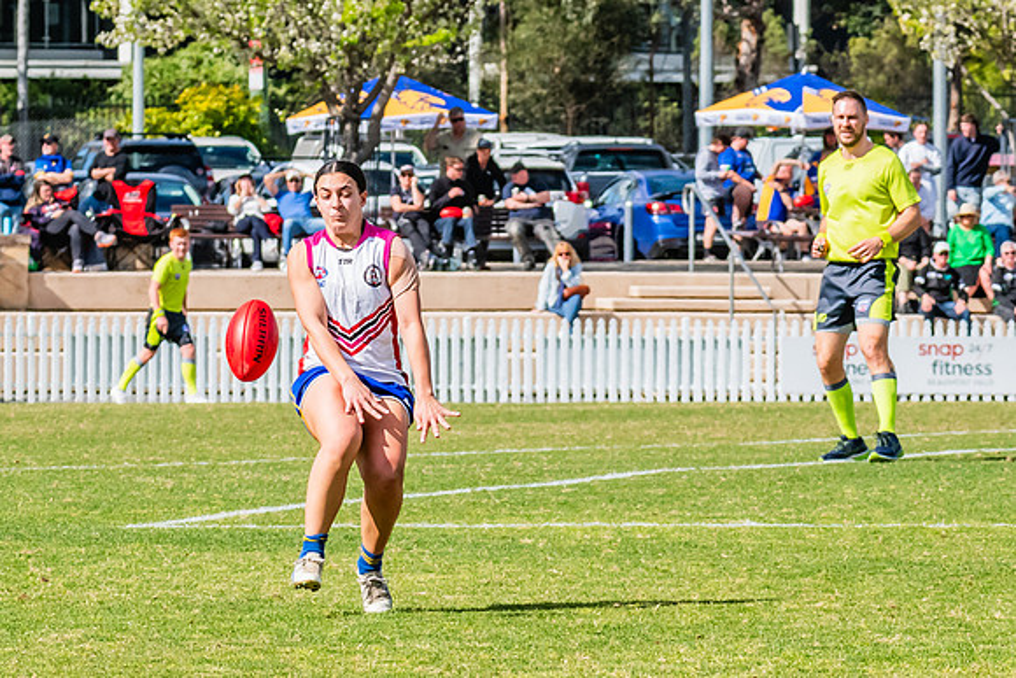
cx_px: 403
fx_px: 12114
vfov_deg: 3.2
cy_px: 390
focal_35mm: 429
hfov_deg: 4.8
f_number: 13
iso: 800
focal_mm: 170
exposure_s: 1/1250
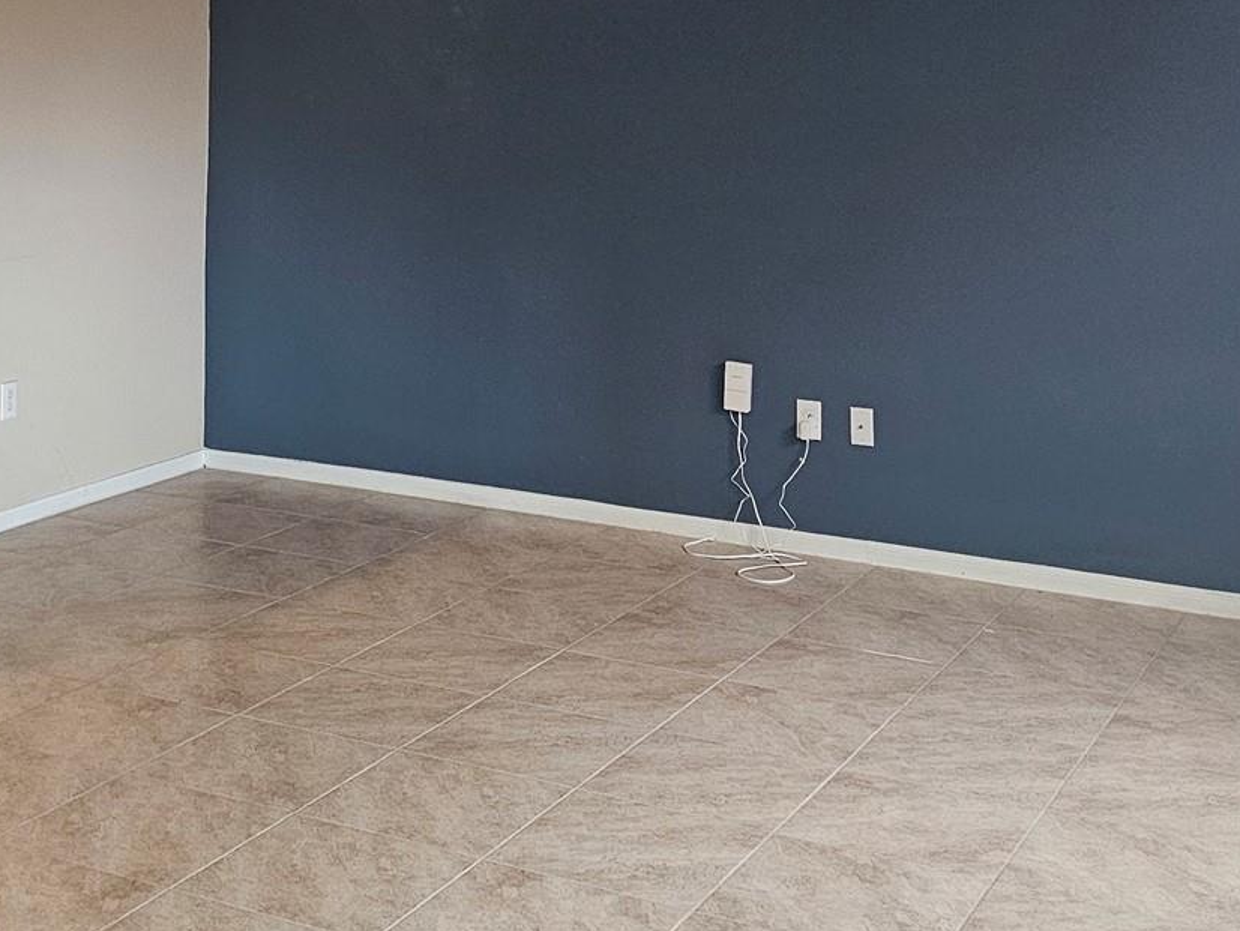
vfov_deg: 24.7
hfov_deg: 33.2
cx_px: 342
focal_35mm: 57
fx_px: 2042
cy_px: 48
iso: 500
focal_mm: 6.3
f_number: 1.7
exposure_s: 1/60
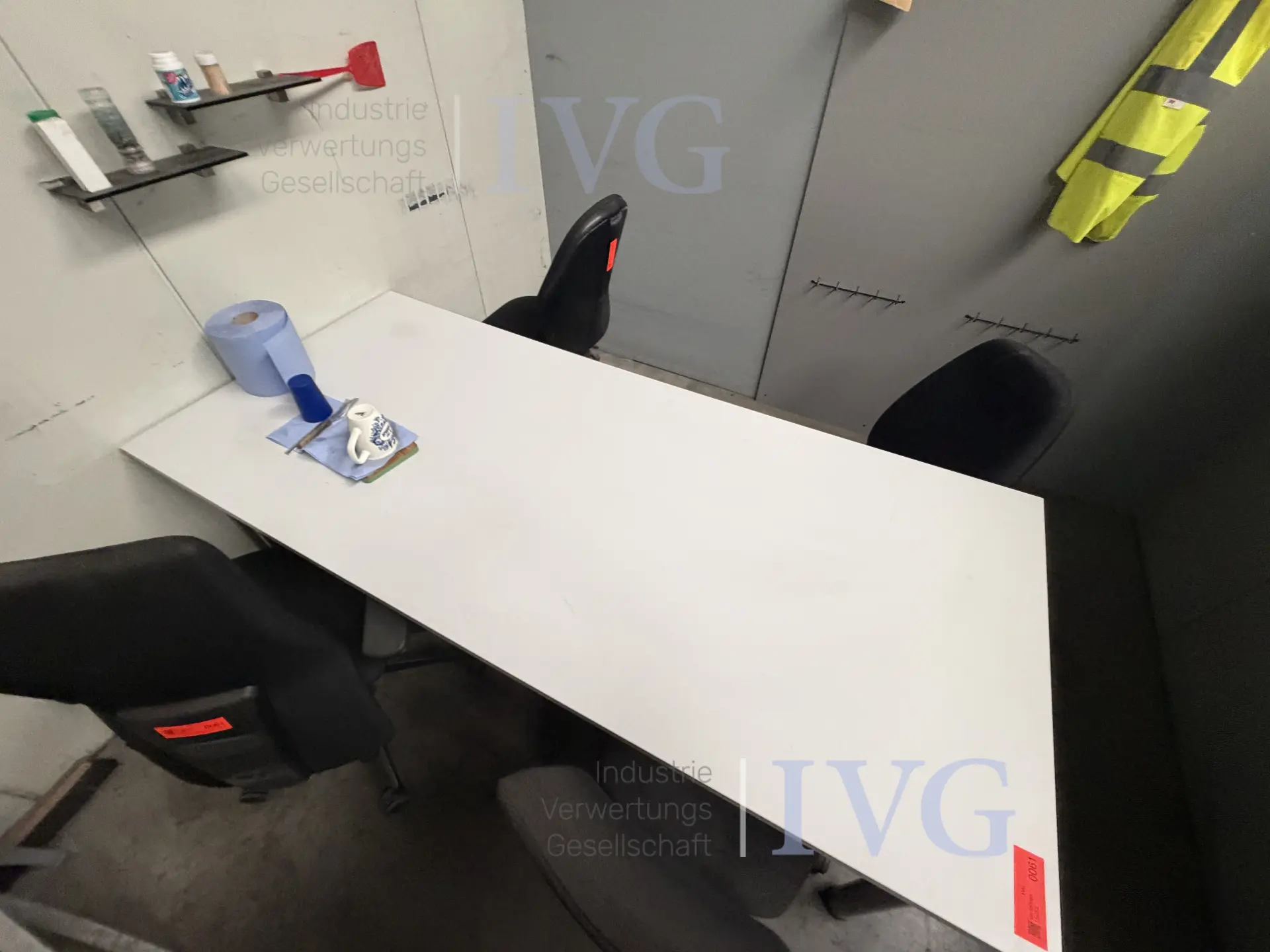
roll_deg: +2.0
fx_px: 514
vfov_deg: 85.7
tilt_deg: -44.4
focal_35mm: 14
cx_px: 635
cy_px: 476
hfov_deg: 102.1
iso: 320
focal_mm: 2.22
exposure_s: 1/75
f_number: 2.2
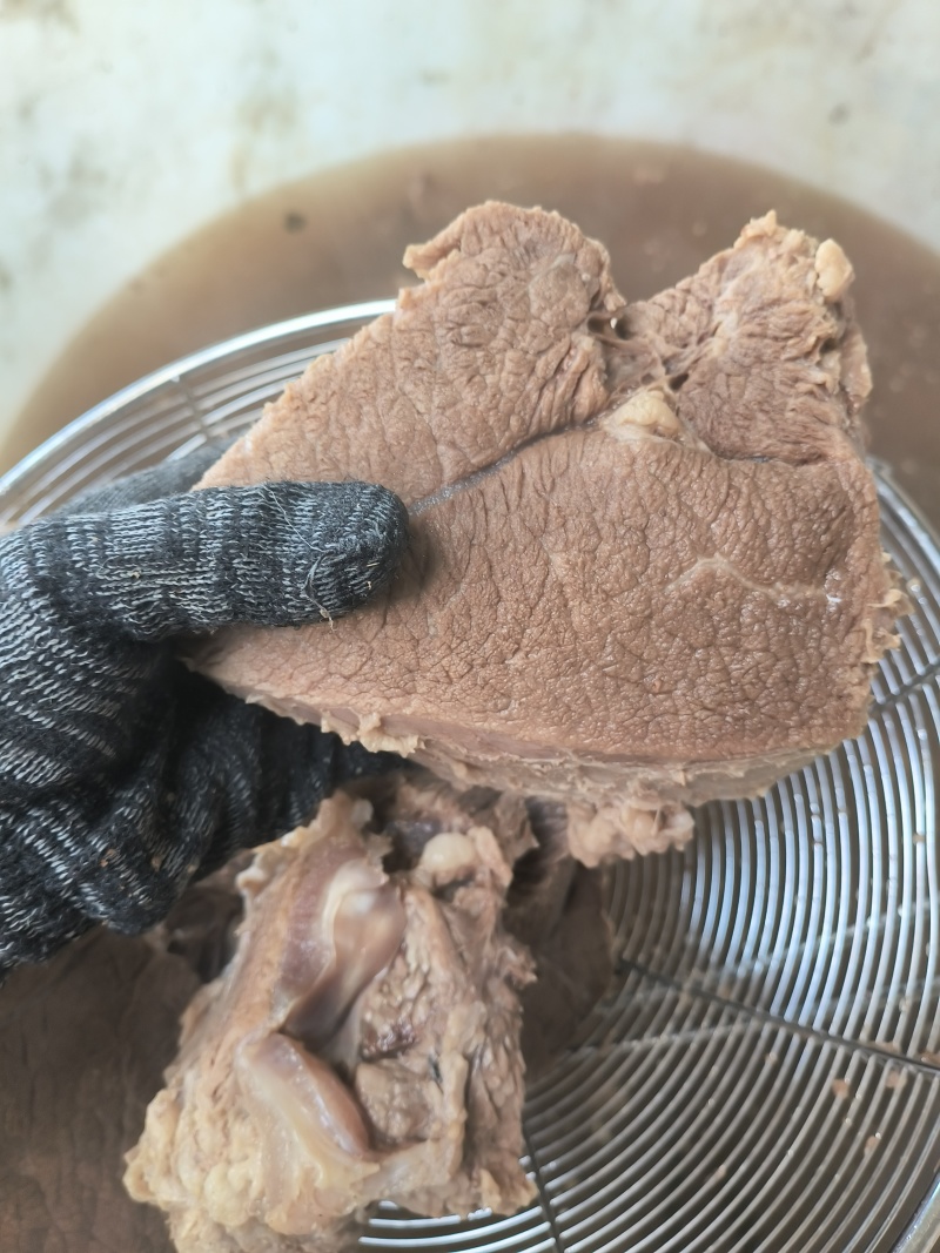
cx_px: 470
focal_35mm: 27
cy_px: 626
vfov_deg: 65.3
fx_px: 978
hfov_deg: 51.3
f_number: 1.9
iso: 405
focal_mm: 5.52
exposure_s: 1/50
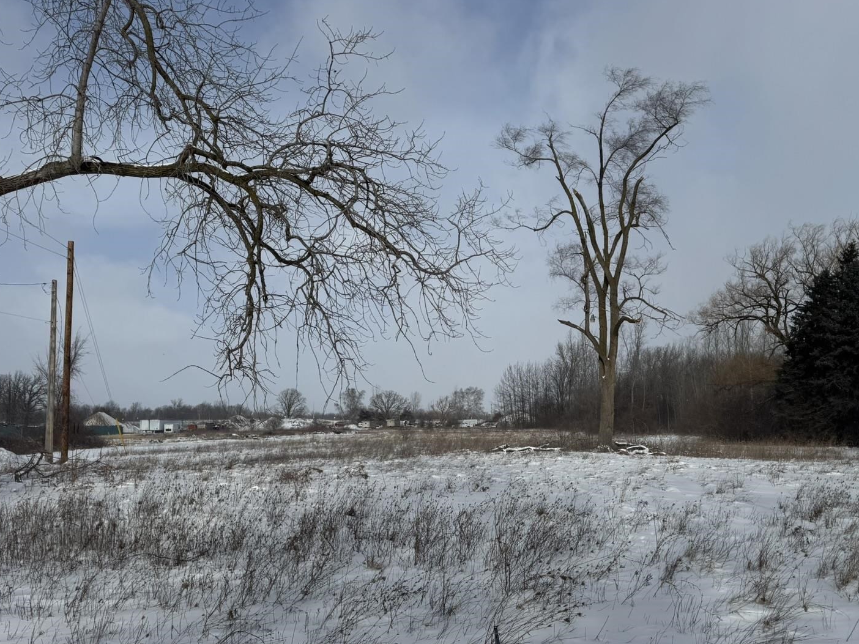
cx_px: 500
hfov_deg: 52.4
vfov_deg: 40.5
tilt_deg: +4.5
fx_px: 869
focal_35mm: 35
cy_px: 385
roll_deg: +0.5
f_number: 1.78
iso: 80
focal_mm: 6.76
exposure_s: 1/12346
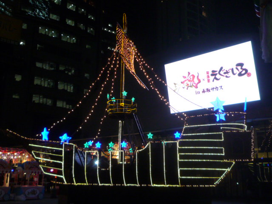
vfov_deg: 36.8
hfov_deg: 47.9
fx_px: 306
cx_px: 136
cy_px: 102
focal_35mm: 39
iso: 200
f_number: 2.8
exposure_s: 1/30
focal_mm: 4.4
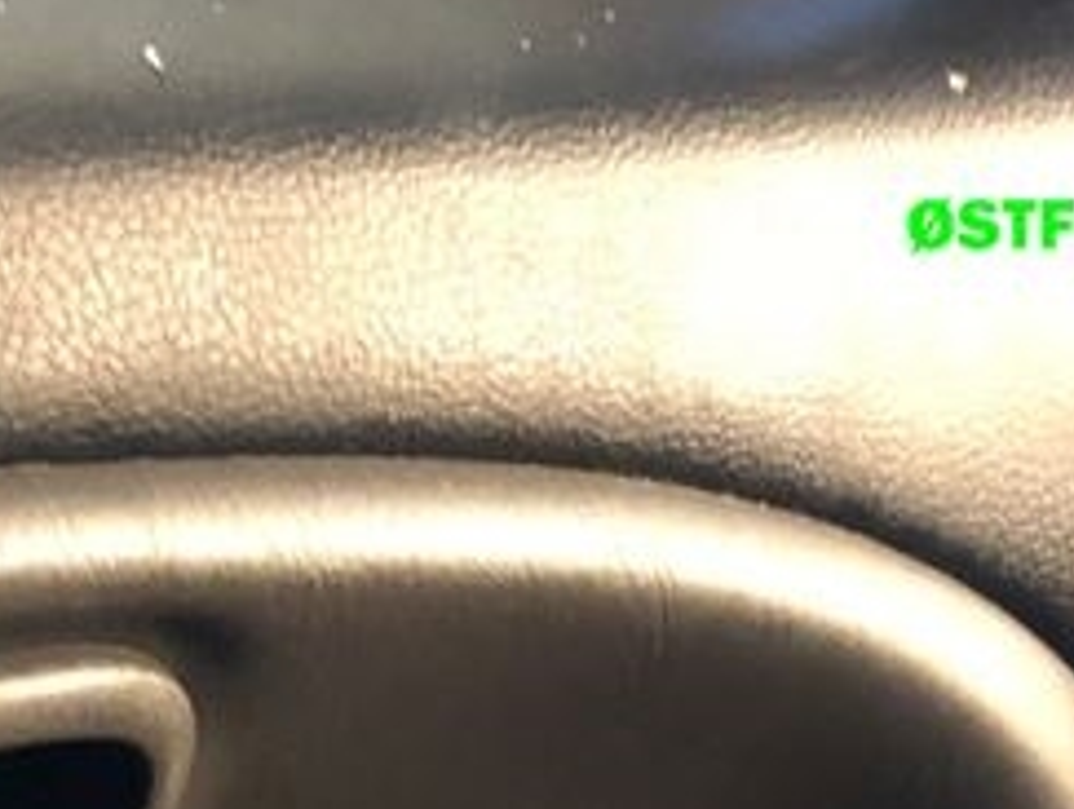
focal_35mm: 92
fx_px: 2859
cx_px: 84
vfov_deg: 14.8
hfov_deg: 20.8
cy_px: 1278
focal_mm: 3.99
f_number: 1.8
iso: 100
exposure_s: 1/4
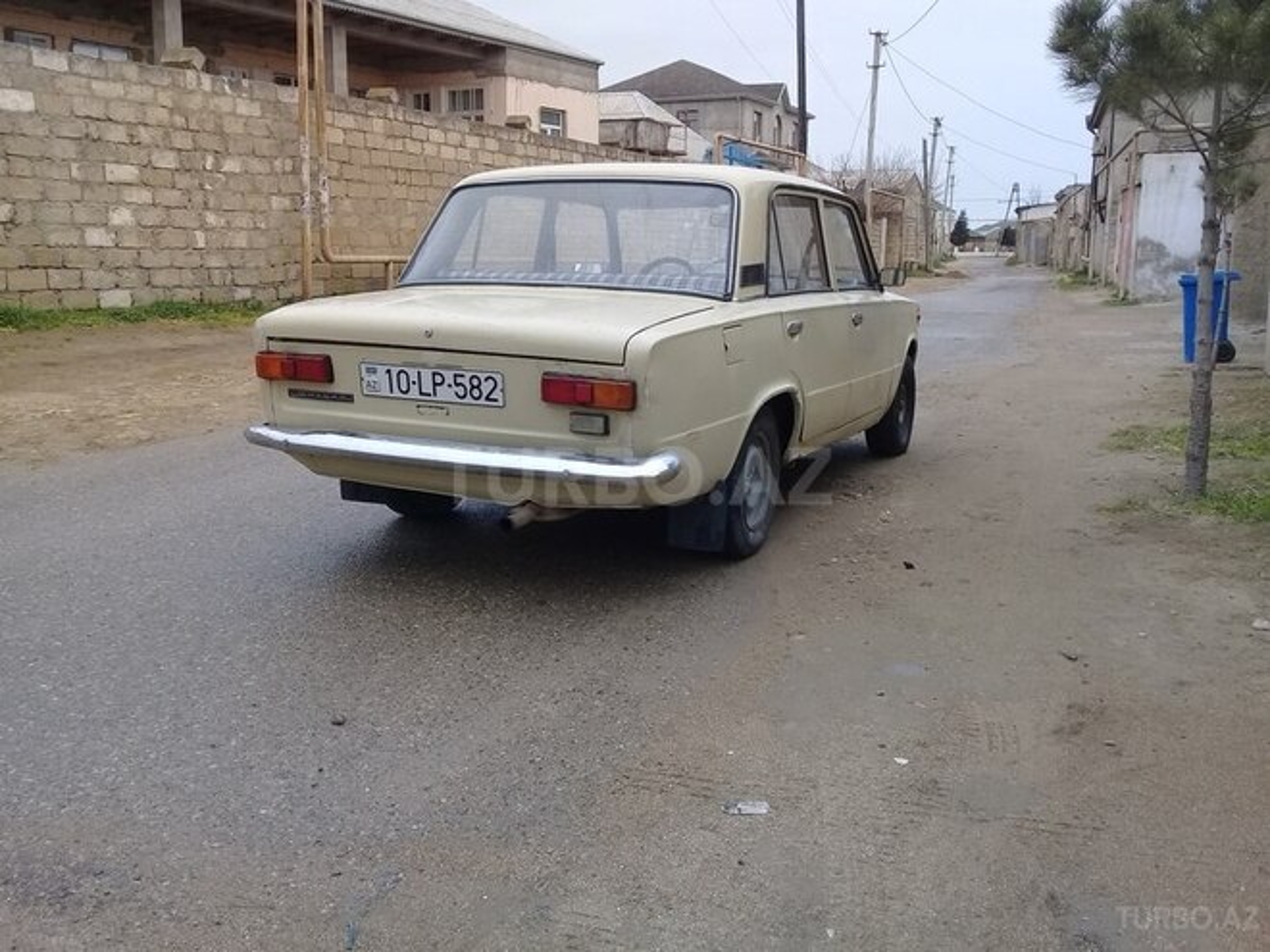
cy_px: 476
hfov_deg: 58.4
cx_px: 635
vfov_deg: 45.4
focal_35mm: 31
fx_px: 1137
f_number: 2.2
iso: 50
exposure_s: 1/262
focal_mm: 3.3
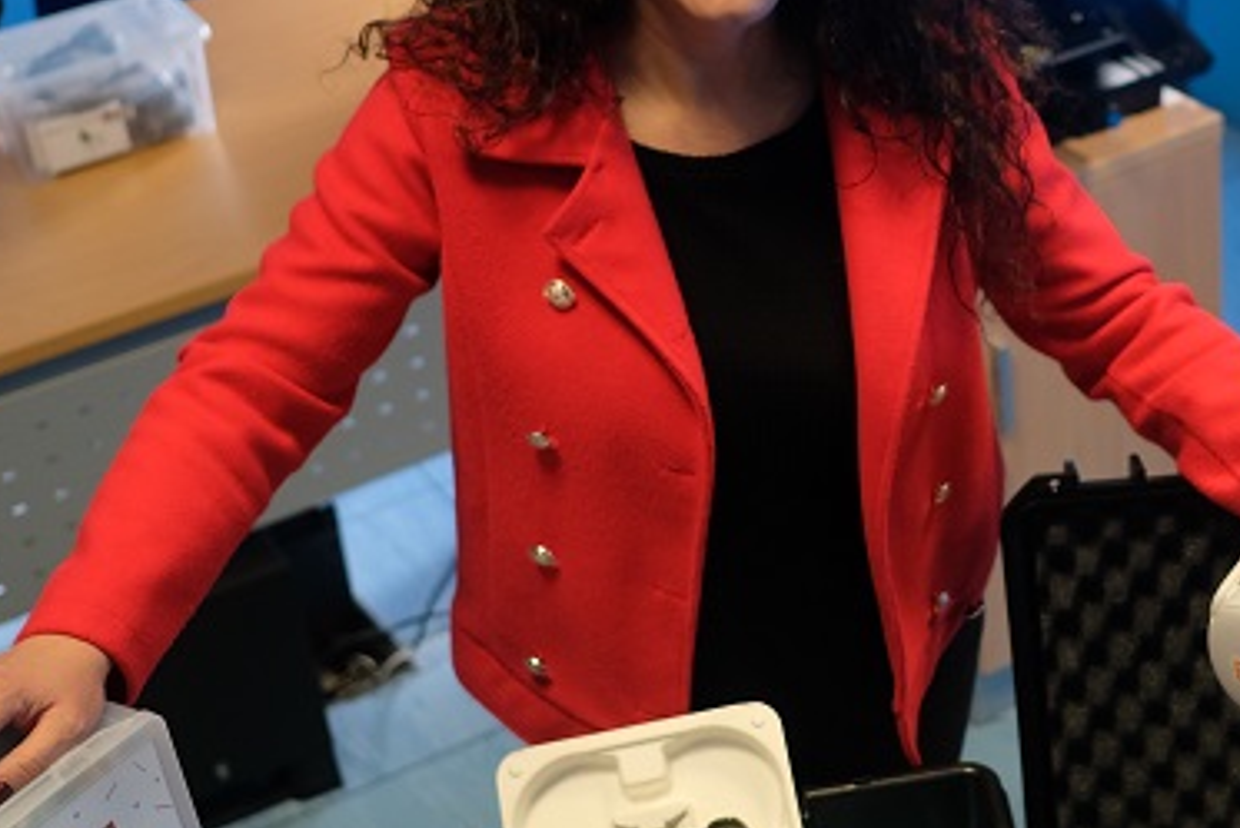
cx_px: 908
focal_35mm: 75
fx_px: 2584
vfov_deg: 18.2
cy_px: 507
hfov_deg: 26.7
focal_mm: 23
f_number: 2
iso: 500
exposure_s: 1/125
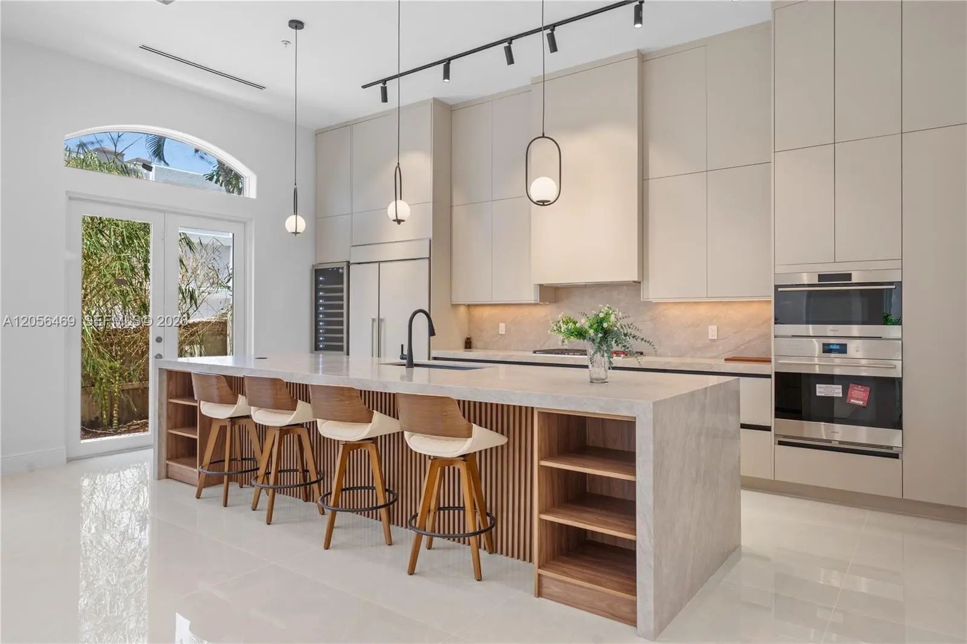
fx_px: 591
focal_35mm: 22
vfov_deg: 57.2
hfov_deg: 78.6
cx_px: 484
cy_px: 322
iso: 640
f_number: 8
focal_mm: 22
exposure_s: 1/25
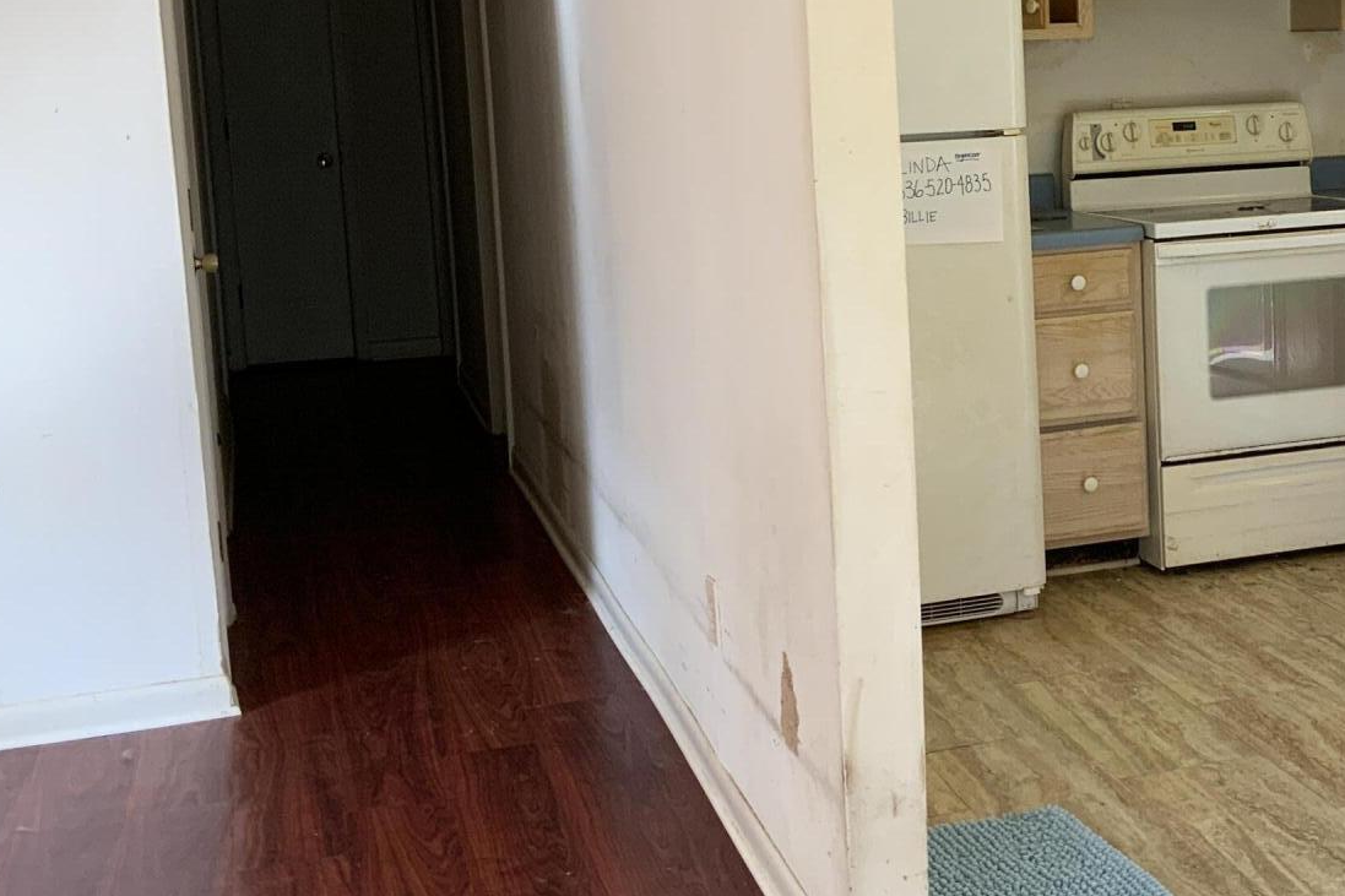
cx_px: 1053
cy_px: 287
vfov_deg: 24.5
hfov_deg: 35.2
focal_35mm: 55
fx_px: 2054
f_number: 1.8
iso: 50
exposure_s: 1/60
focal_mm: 3
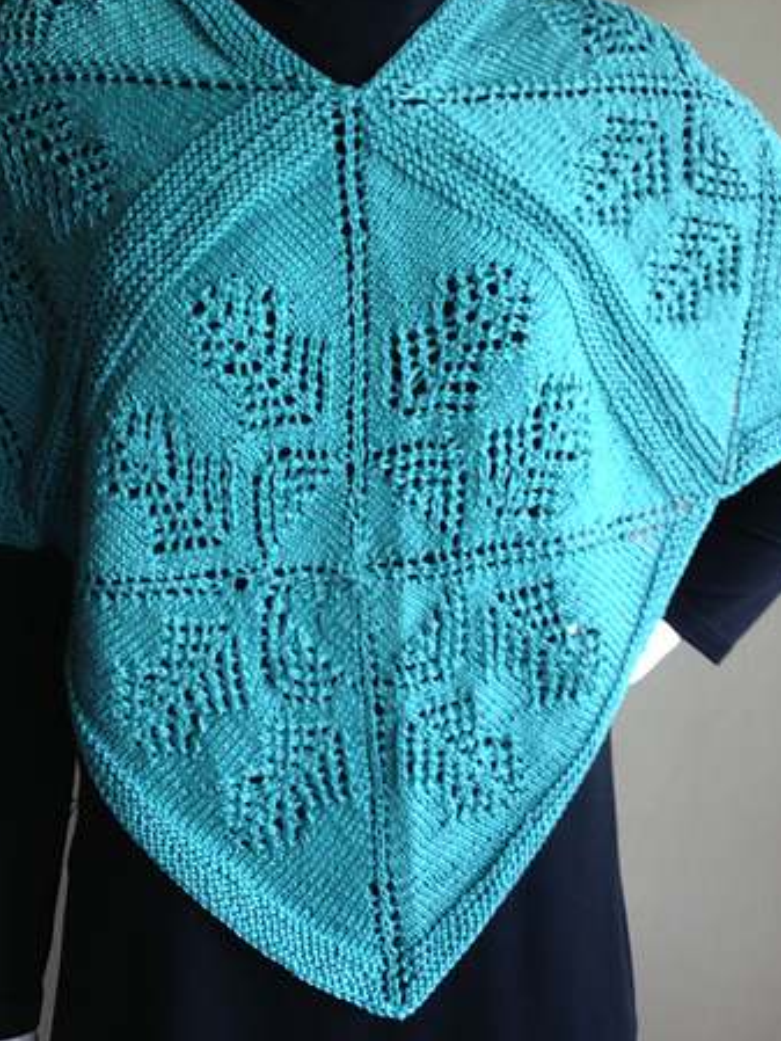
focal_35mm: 47
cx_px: 443
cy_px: 413
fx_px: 1413
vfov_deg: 40.2
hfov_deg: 30.9
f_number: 2.4
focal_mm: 4.13
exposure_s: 1/20
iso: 50
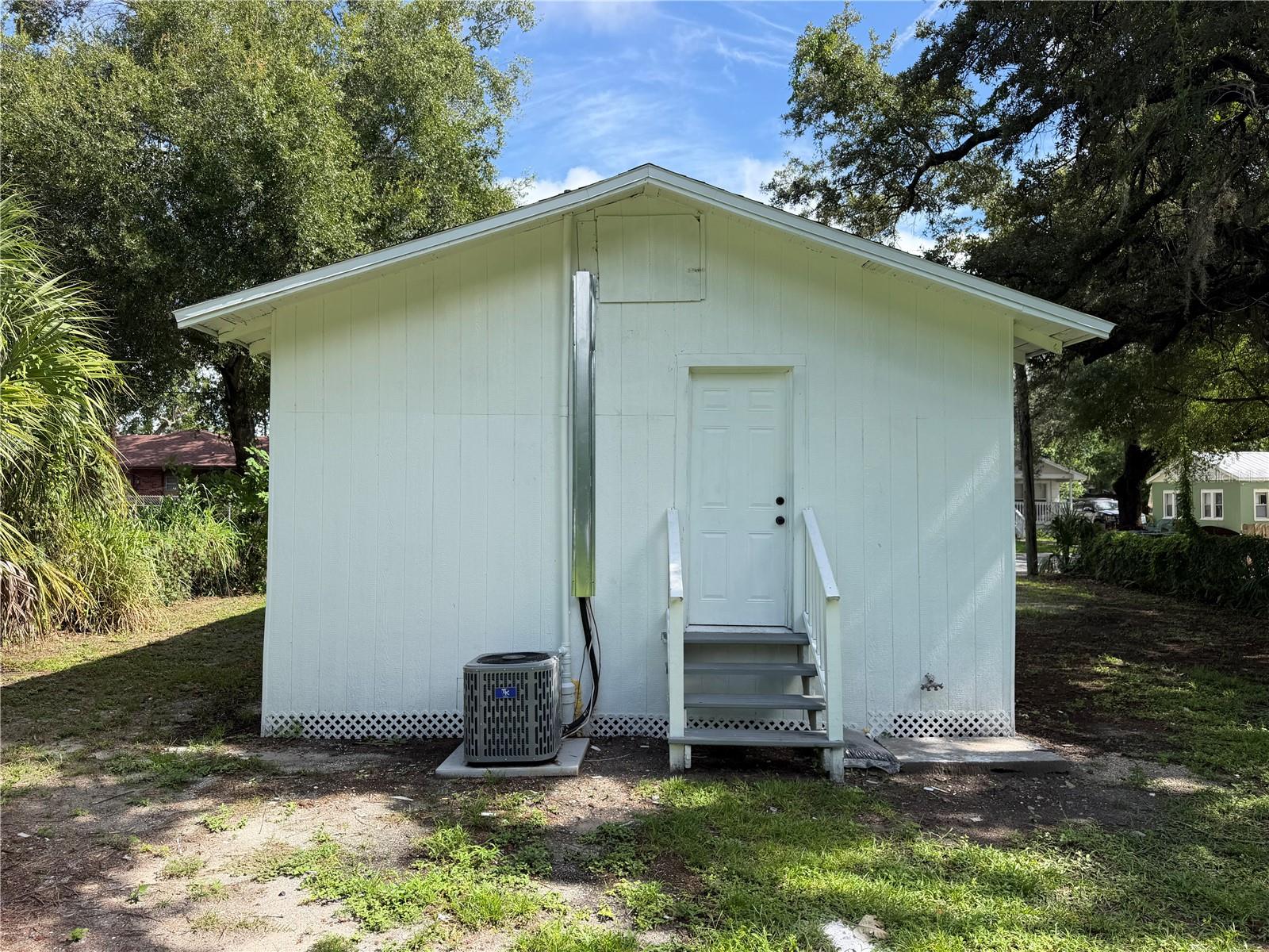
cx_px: 634
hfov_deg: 71.6
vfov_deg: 56.8
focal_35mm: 24
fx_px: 880
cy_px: 476
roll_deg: +0.5
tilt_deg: +1.1
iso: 80
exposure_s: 1/2232
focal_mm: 6.76
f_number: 1.78
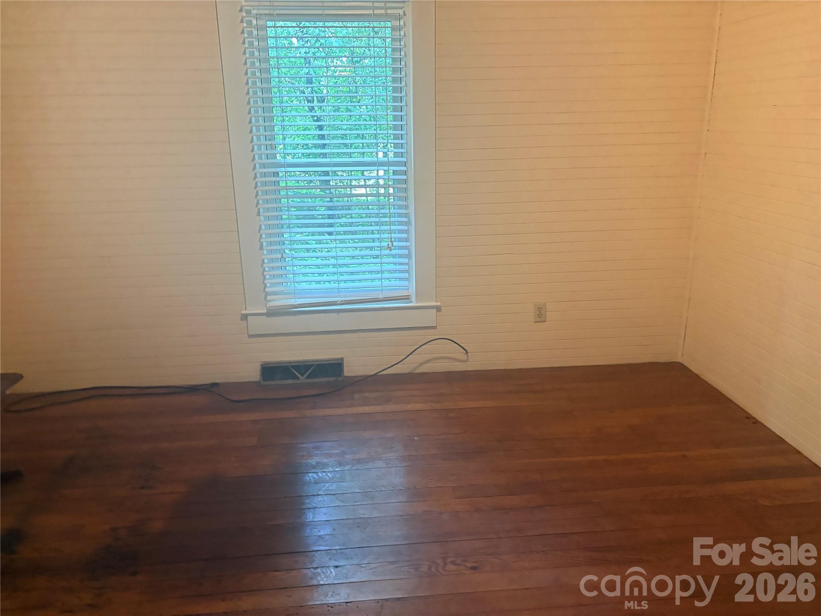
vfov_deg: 53.1
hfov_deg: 67.3
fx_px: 617
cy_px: 308
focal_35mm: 26
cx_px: 410
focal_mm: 5.96
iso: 320
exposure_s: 1/60
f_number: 1.6
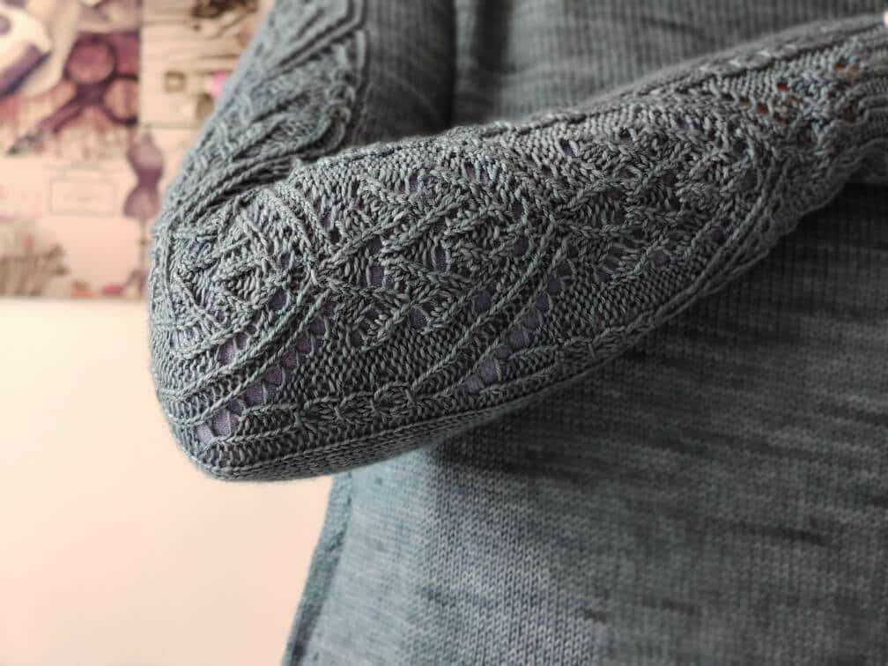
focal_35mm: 41
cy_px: 333
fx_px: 1052
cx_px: 444
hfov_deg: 45.8
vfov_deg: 35.1
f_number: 2
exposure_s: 1/100
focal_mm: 8.16
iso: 353
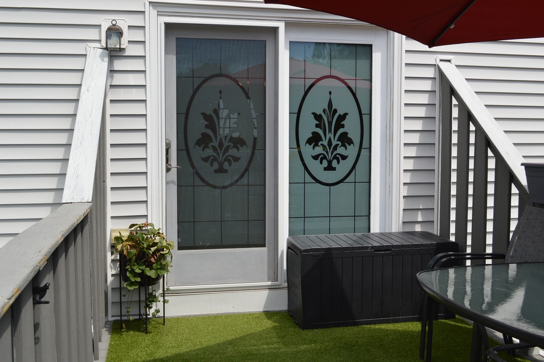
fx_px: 589
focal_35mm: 39
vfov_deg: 34.2
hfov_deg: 49.6
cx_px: 272
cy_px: 181
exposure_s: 1/200
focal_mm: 26
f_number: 7.1
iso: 100
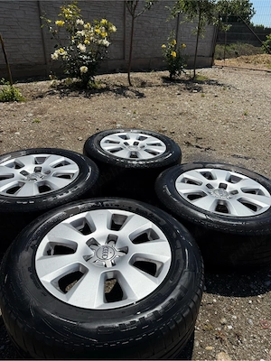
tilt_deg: -29.2
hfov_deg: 56.8
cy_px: 180
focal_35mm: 24
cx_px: 136
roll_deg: -1.6
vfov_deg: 71.6
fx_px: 251
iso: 100
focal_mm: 6.76
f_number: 1.78
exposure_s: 1/14286
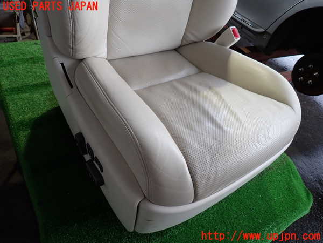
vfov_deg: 54.9
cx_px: 162
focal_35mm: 25
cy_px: 122
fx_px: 233
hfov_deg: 69.4
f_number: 2
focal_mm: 4.5
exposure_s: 1/60
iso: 200
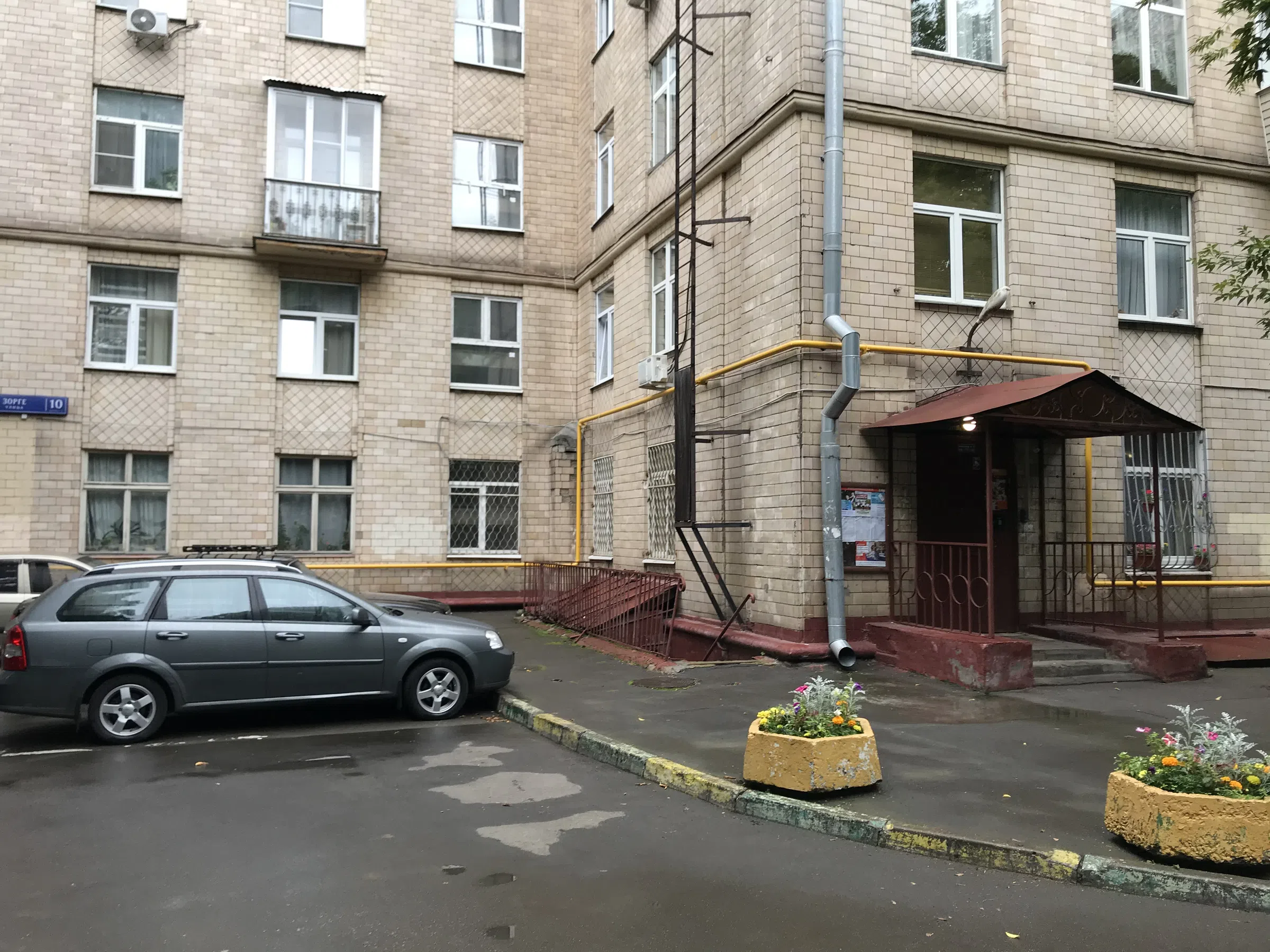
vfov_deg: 49.7
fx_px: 1027
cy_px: 476
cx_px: 635
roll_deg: +0.0
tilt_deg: +4.1
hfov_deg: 63.4
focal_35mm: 28
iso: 20
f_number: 1.8
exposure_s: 1/108
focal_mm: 3.99
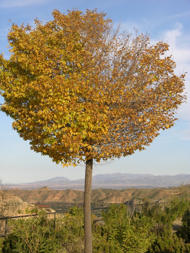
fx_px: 512
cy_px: 126
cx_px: 95
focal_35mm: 70
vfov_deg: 27.8
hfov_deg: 21.0
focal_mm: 17.8
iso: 50
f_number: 5.2
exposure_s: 1/207
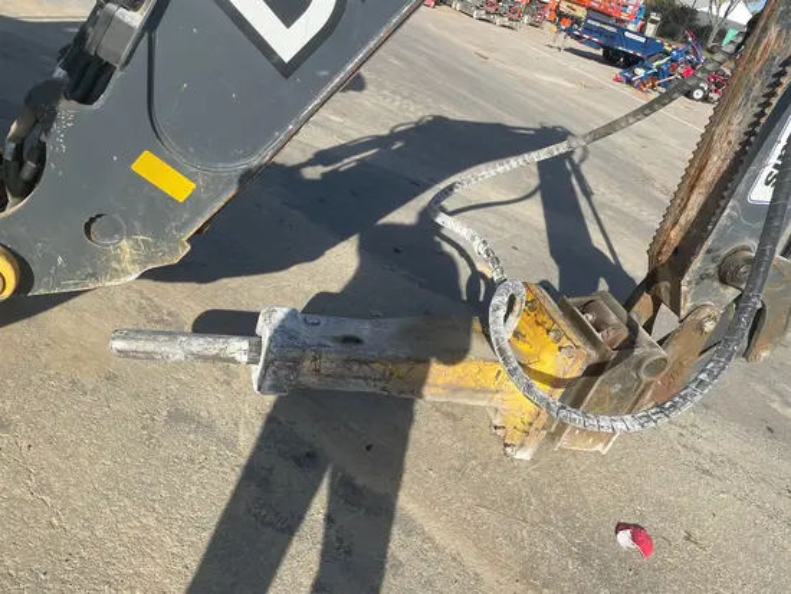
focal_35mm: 26
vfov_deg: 53.1
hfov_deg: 67.3
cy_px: 297
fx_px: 594
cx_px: 396
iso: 32
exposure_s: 1/2618
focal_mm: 4.2
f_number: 1.6
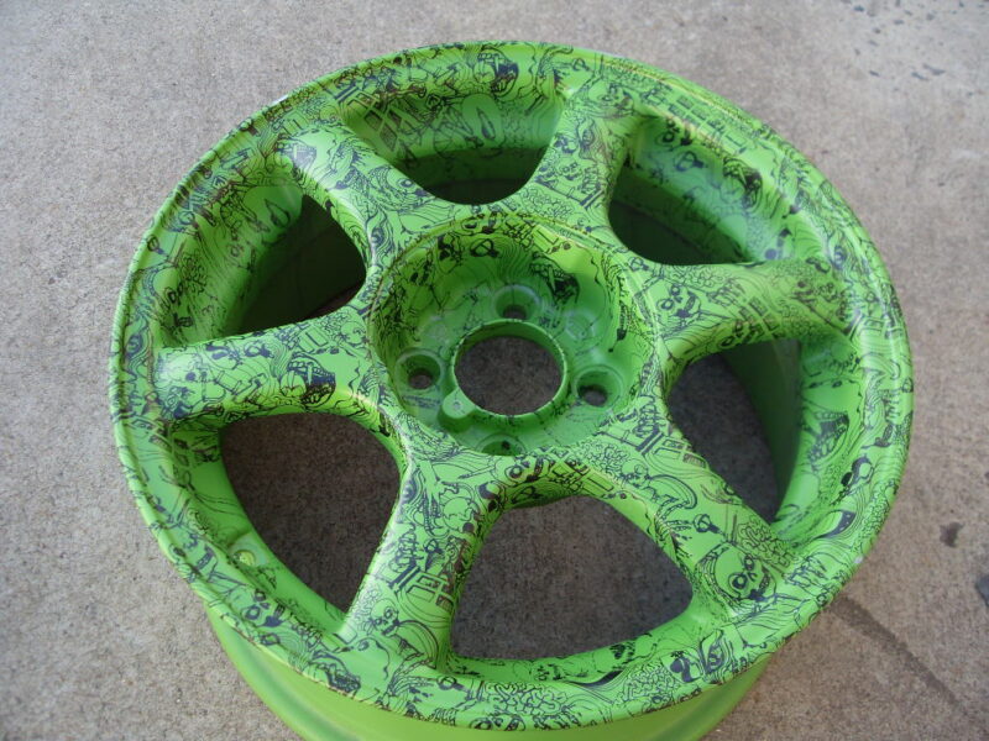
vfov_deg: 40.7
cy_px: 370
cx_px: 494
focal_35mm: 35
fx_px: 1000
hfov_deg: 52.6
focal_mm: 6.3
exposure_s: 1/180
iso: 80
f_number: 2.8
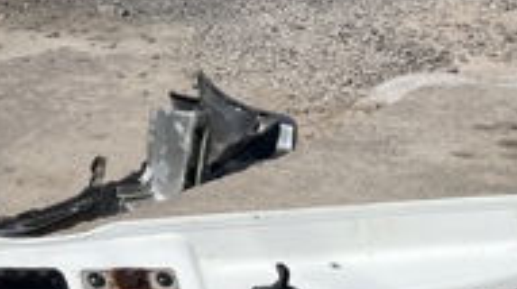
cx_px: 311
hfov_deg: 22.4
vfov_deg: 11.6
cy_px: 542
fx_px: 1301
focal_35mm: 95
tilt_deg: -35.0
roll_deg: +0.8
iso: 32
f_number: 1.6
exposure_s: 1/8403
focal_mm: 4.2
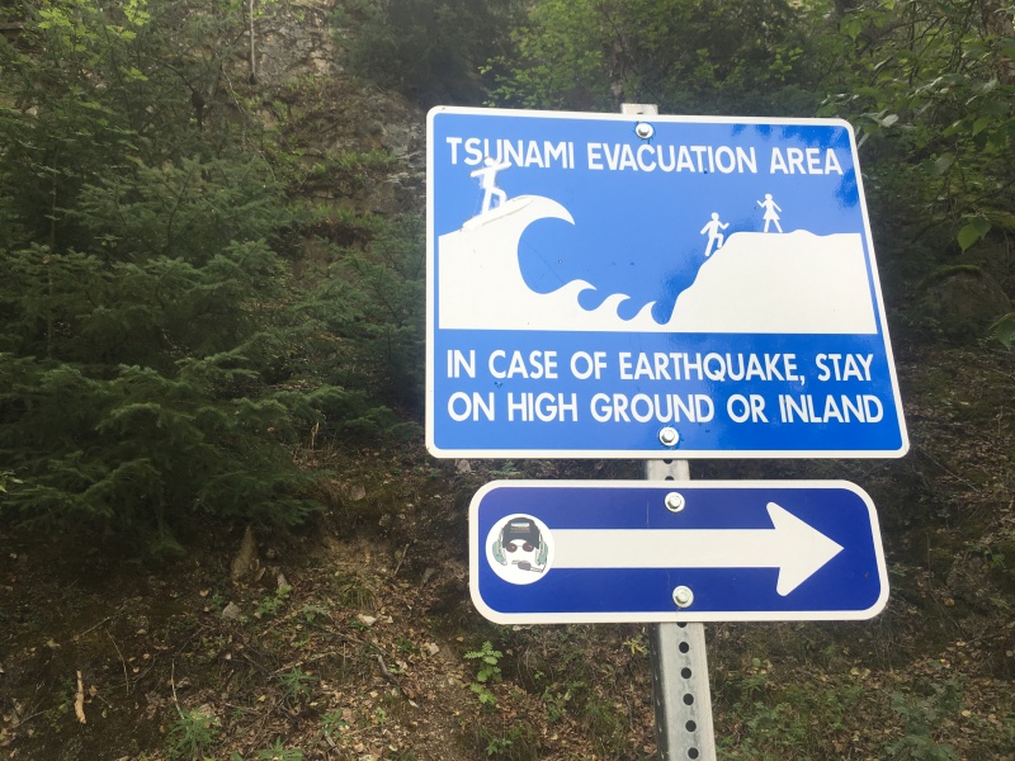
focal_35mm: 29
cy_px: 380
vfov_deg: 48.2
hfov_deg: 61.7
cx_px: 508
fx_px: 850
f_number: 2.2
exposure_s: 1/188
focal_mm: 4.15
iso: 25
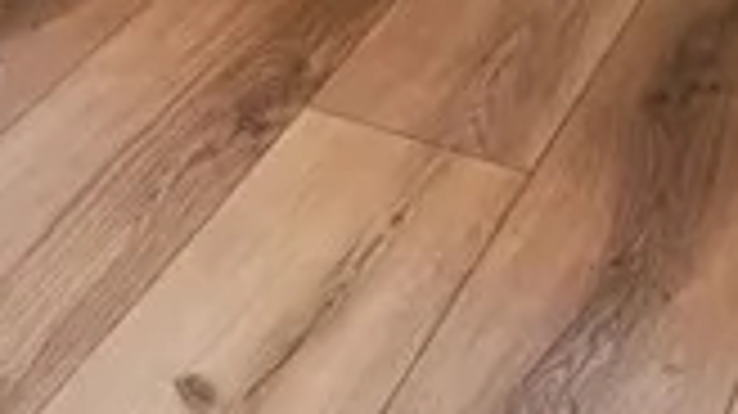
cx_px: -328
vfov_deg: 8.3
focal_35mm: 111
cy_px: -1022
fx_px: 2171
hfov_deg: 17.6
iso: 320
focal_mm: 17
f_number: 8
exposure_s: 1/30
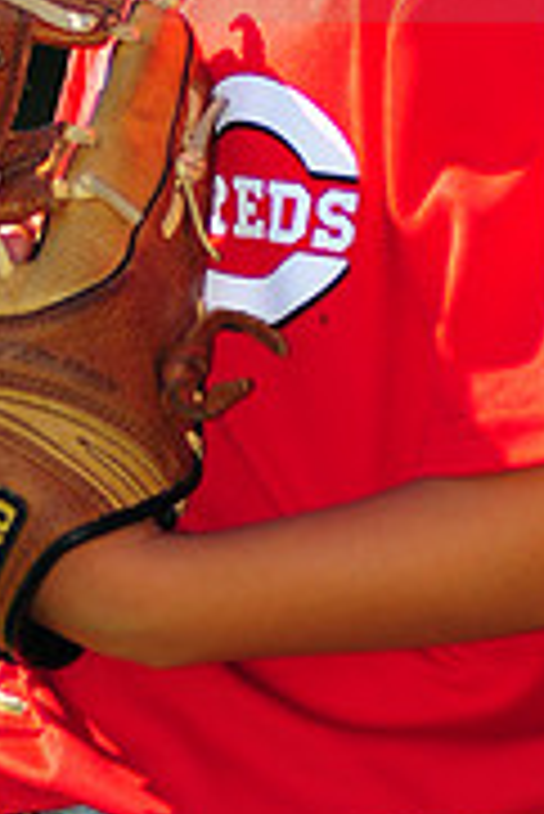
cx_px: 139
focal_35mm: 575
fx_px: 13007
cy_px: -121
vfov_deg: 3.6
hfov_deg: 2.4
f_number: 3.5
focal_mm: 180
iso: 200
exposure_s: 1/1250
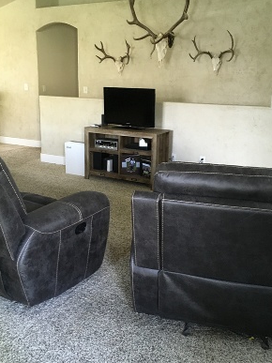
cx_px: 128
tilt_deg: -15.6
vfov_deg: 51.4
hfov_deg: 39.6
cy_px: 176
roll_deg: -1.4
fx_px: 377
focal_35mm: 36
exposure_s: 1/20
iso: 200
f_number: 2.2
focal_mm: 4.15
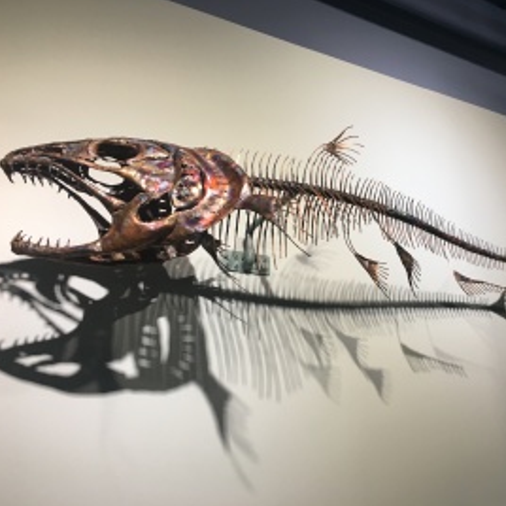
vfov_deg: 47.2
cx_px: 323
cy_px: 251
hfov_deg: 46.7
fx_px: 579
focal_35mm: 35
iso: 25
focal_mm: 4.15
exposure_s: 1/30
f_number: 2.2
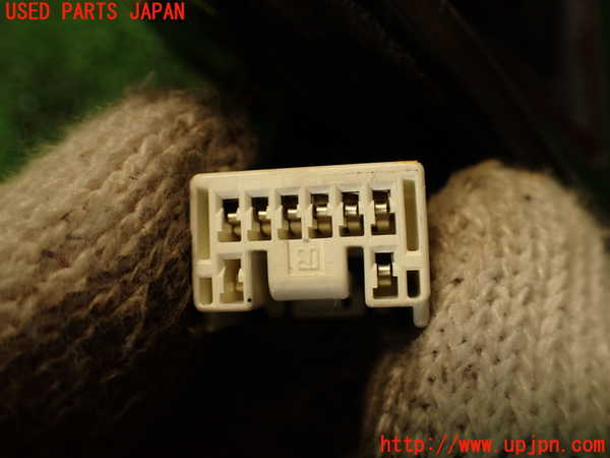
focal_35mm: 32
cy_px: 229
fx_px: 564
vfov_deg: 44.2
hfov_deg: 56.8
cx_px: 305
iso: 200
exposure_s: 1/50
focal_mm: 5.79
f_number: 2.4
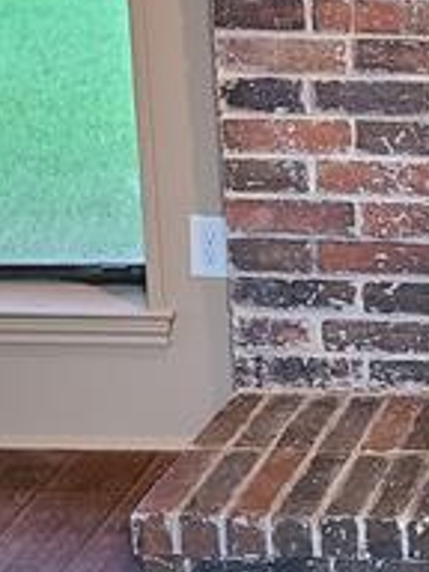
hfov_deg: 13.0
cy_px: 101
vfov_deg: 18.7
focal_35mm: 104
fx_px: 1719
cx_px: 751
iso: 500
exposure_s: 1/39
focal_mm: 5.4
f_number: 1.8
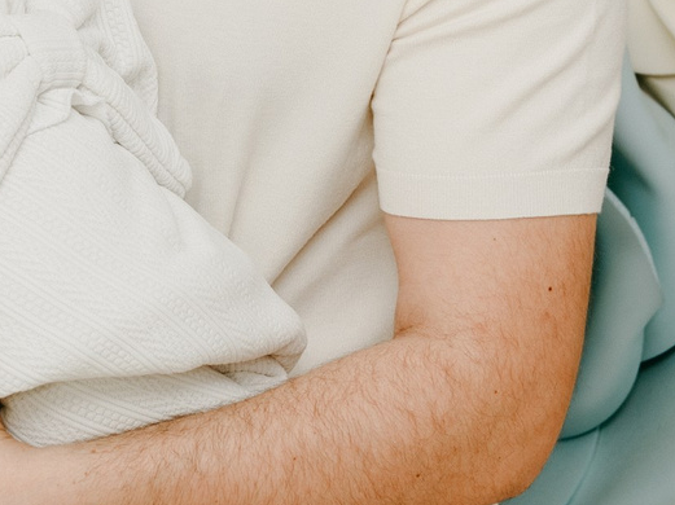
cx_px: 67
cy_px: -278
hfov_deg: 8.7
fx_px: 4423
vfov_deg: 6.4
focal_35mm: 227
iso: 100
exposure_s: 1/160
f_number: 4.5
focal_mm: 48
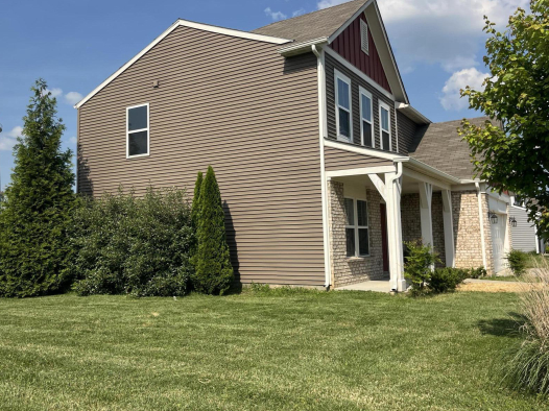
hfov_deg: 55.0
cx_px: 223
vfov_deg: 42.9
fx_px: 523
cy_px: 187
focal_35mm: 33
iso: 50
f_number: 1.6
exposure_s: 1/3745
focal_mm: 5.1
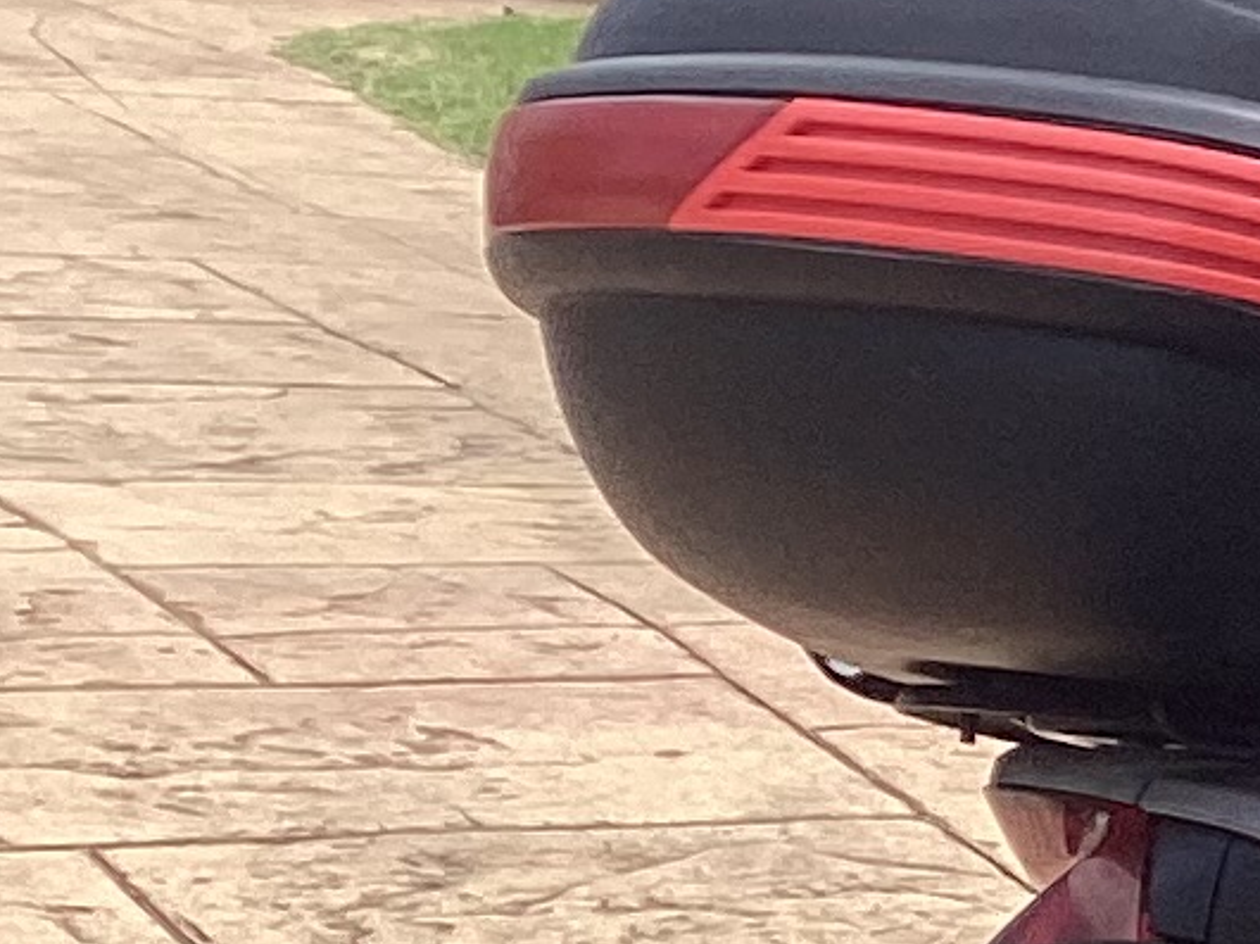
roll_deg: -4.4
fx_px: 6949
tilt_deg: -18.4
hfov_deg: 8.8
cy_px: 2152
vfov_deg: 7.3
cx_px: 3602
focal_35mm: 191
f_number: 2.4
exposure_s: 1/637
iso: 25
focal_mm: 3.3
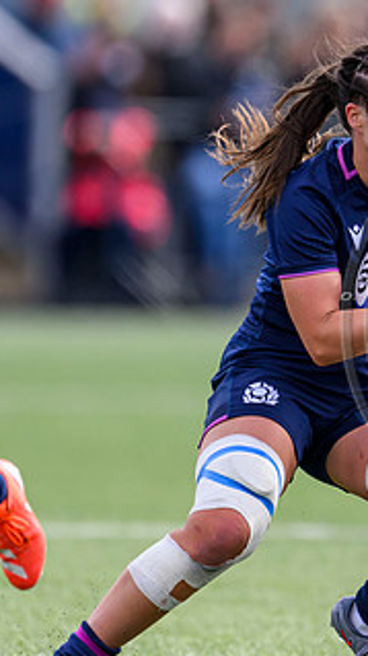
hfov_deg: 0.8
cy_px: 205
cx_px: 343
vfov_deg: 1.5
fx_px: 25478
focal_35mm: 1466
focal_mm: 560
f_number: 4
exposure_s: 1/2000
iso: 500
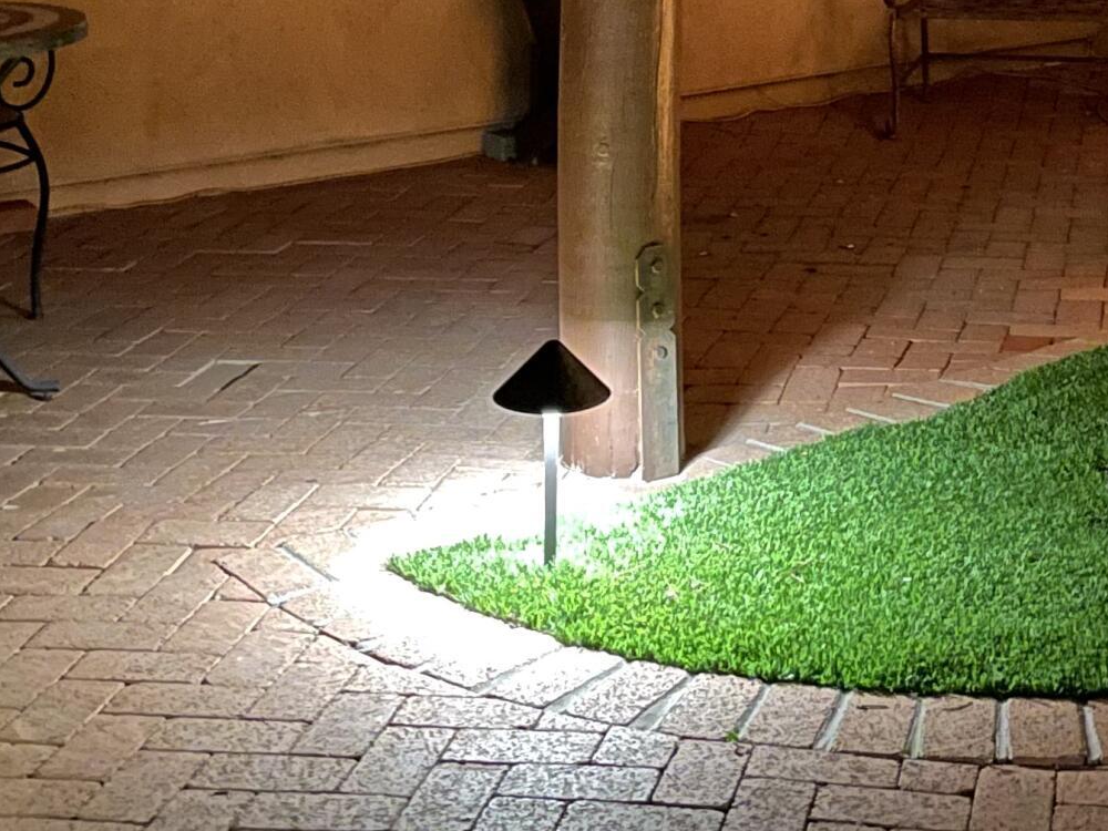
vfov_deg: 17.3
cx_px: 951
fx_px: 2497
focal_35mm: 78
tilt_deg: +0.7
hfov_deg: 24.5
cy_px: -351
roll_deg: -0.4
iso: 800
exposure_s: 1/4
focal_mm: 4.2
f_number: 1.6
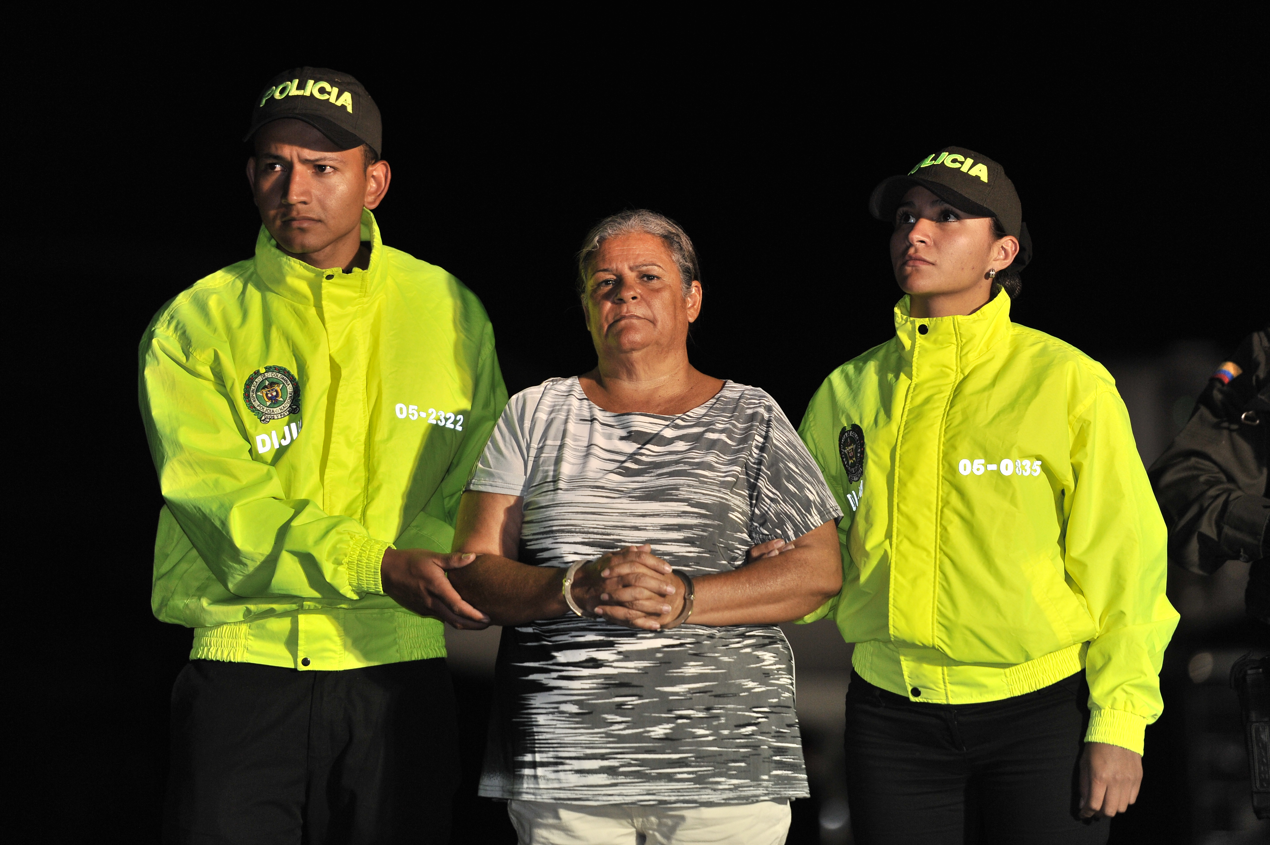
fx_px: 7051
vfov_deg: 6.9
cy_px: 422
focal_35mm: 200
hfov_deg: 10.3
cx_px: 635
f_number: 2.8
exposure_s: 1/250
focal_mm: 200
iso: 1250
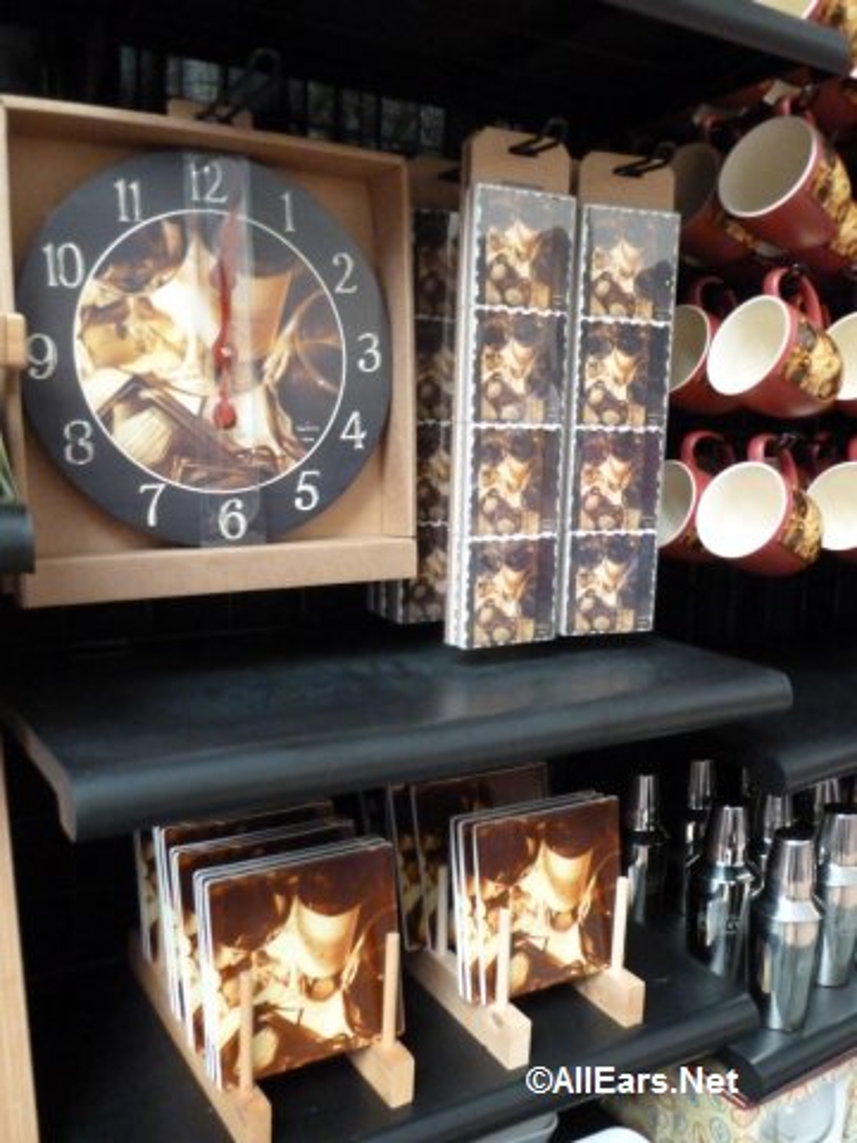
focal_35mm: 30
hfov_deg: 46.8
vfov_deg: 60.0
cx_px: 428
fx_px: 990
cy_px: 572
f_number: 3.4
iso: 800
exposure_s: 1/30
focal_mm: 5
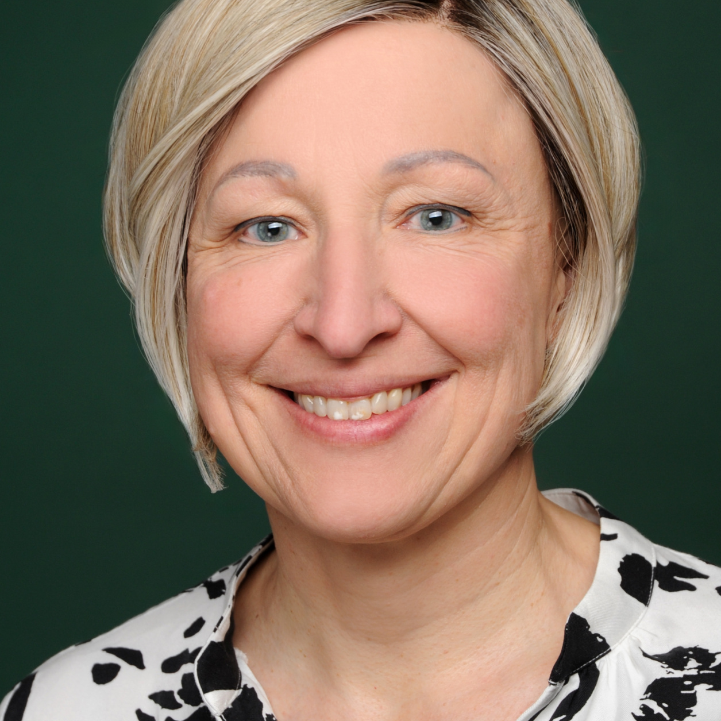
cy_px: 510
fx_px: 4289
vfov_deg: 9.6
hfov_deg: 9.6
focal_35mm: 182
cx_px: 365
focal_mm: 105
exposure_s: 1/160
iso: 500
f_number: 8
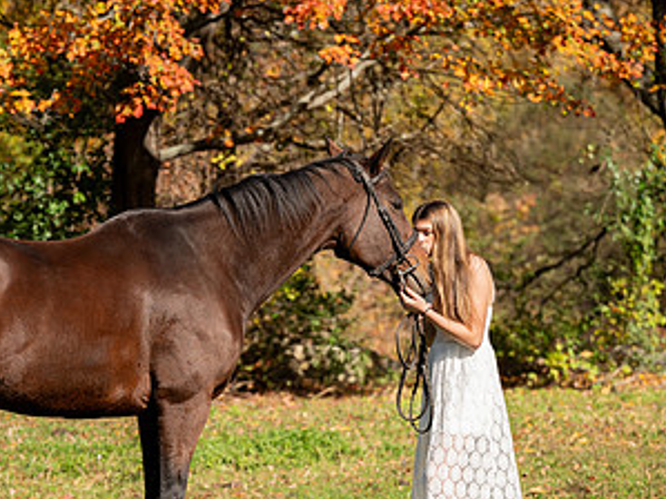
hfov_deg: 9.6
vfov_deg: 7.2
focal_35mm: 205
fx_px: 3943
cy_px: 336
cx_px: 156
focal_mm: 110
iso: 100
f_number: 4
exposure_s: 1/1000
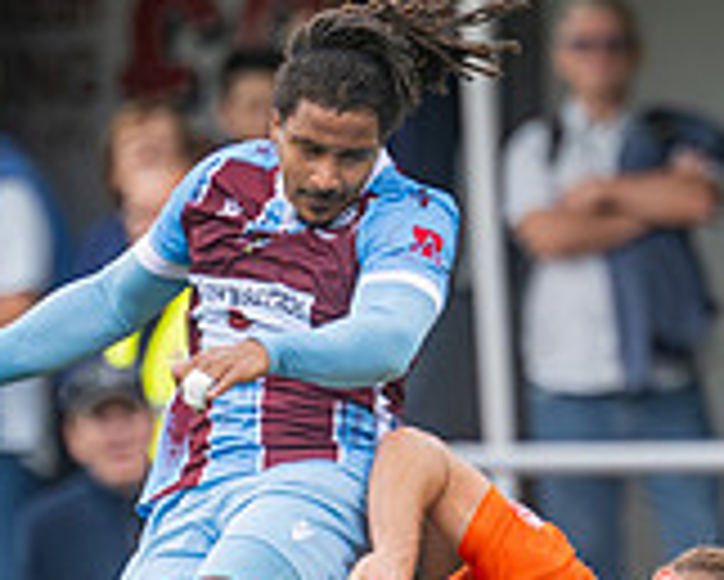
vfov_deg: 0.8
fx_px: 41788
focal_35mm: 1949
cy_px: 560
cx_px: 643
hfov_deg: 1.0
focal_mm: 300
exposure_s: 1/1250
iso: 500
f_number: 2.8
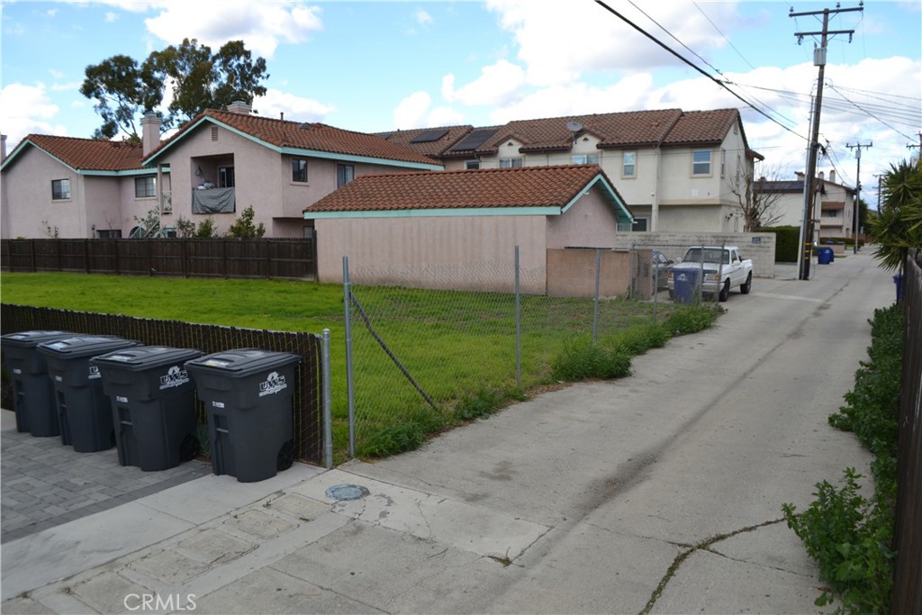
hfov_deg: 67.4
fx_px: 692
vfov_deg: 47.9
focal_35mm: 27
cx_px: 461
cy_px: 308
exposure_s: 1/200
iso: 100
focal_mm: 18
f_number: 6.3
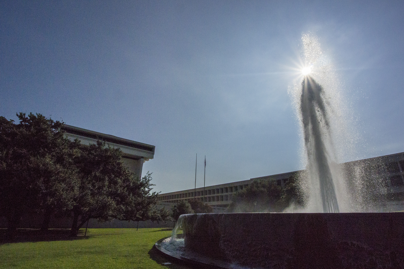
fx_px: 202
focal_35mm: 18
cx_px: 202
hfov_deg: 90.0
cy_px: 134
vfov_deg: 67.4
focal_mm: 6.7
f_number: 14
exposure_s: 1/10000
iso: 800
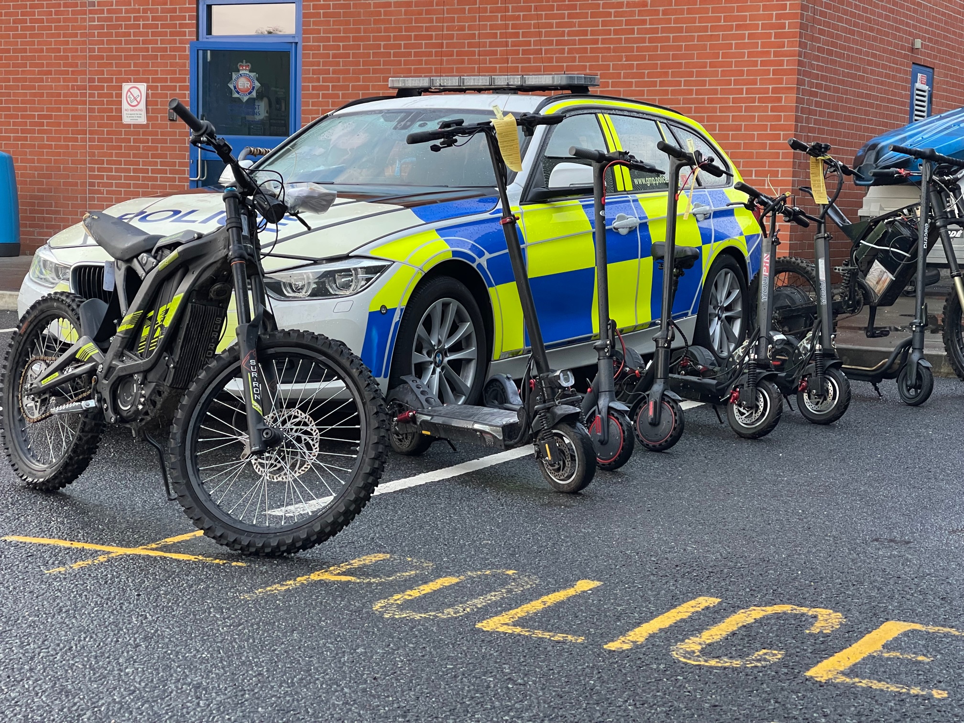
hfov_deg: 30.3
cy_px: 362
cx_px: 482
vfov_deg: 22.9
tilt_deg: -4.8
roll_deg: -1.6
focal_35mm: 64
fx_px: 1782
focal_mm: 7.5
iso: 200
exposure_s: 1/109
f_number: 2.2
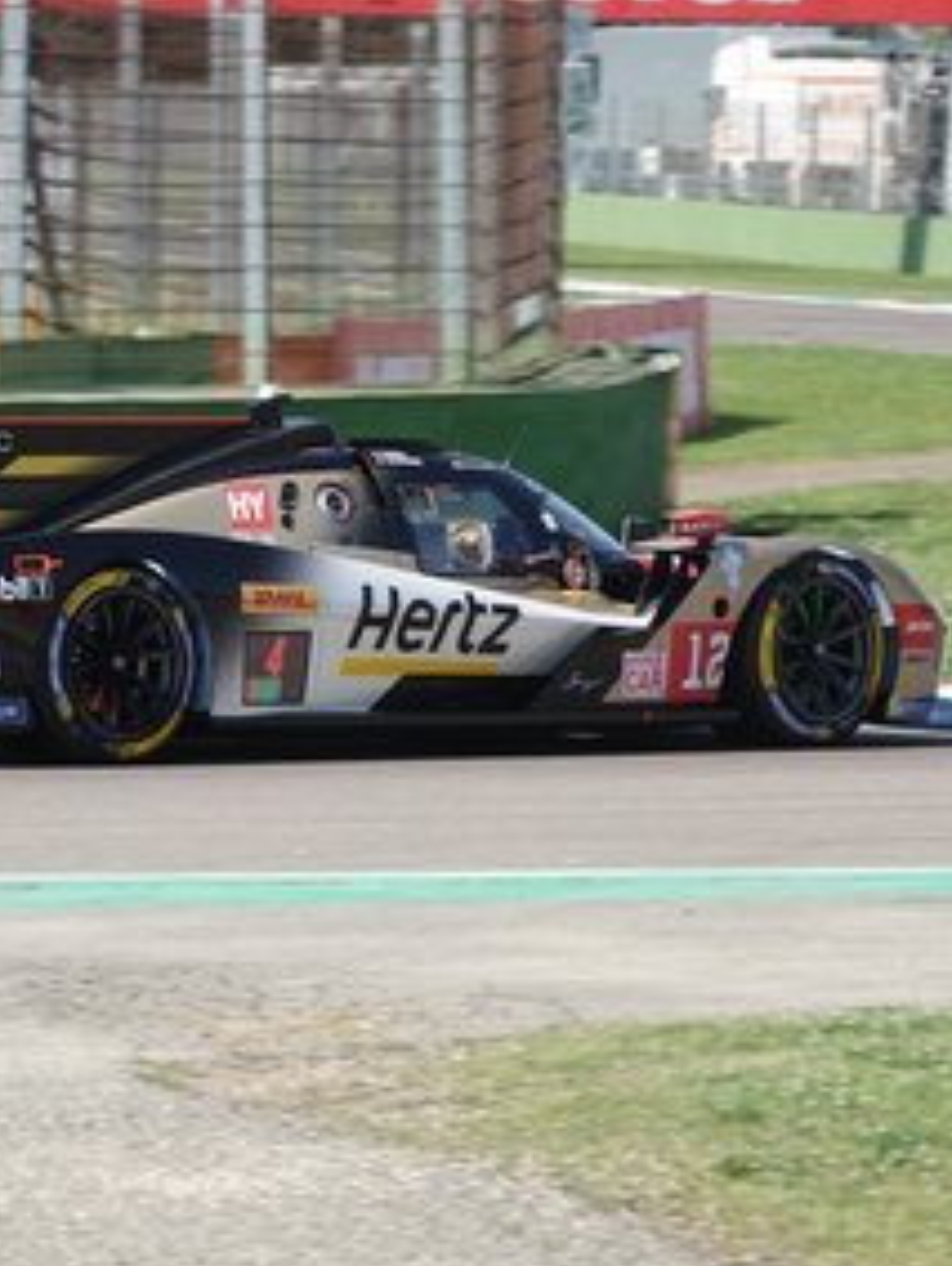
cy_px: 667
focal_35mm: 316
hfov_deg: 4.7
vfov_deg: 6.3
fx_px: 11561
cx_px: 286
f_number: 4
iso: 160
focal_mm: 75.77
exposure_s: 1/1000
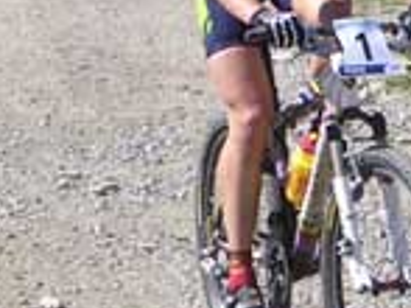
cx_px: 349
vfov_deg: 3.5
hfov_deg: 4.6
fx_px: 5101
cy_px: 32
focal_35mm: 430
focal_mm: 17.4
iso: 100
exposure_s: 1/295
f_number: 4.9
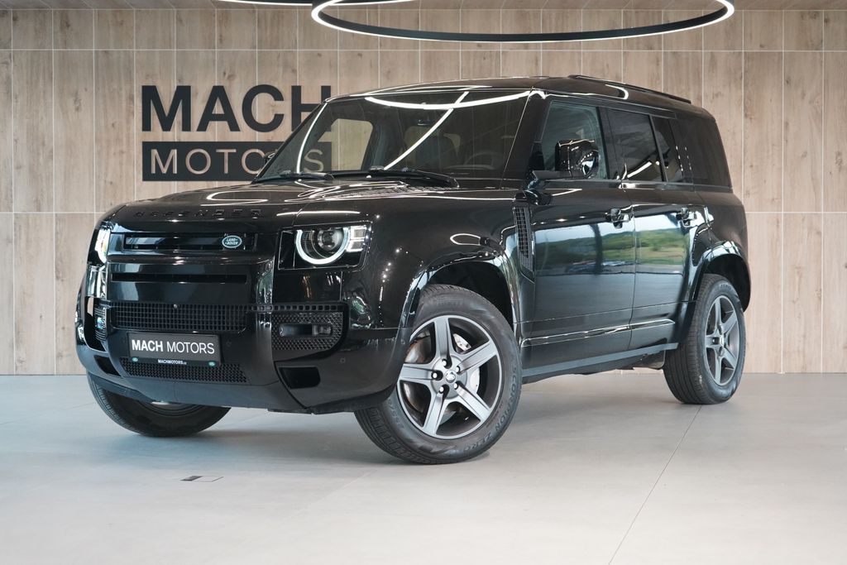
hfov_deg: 31.9
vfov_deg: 21.6
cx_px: 424
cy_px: 282
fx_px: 1482
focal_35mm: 63
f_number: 5.6
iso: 8000
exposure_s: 1/160
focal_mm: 63
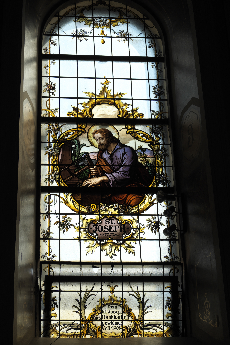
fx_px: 699
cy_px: 172
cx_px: 115
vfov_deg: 27.7
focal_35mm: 73
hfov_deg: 18.7
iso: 200
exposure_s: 1/240
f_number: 7.1
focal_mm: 48.4
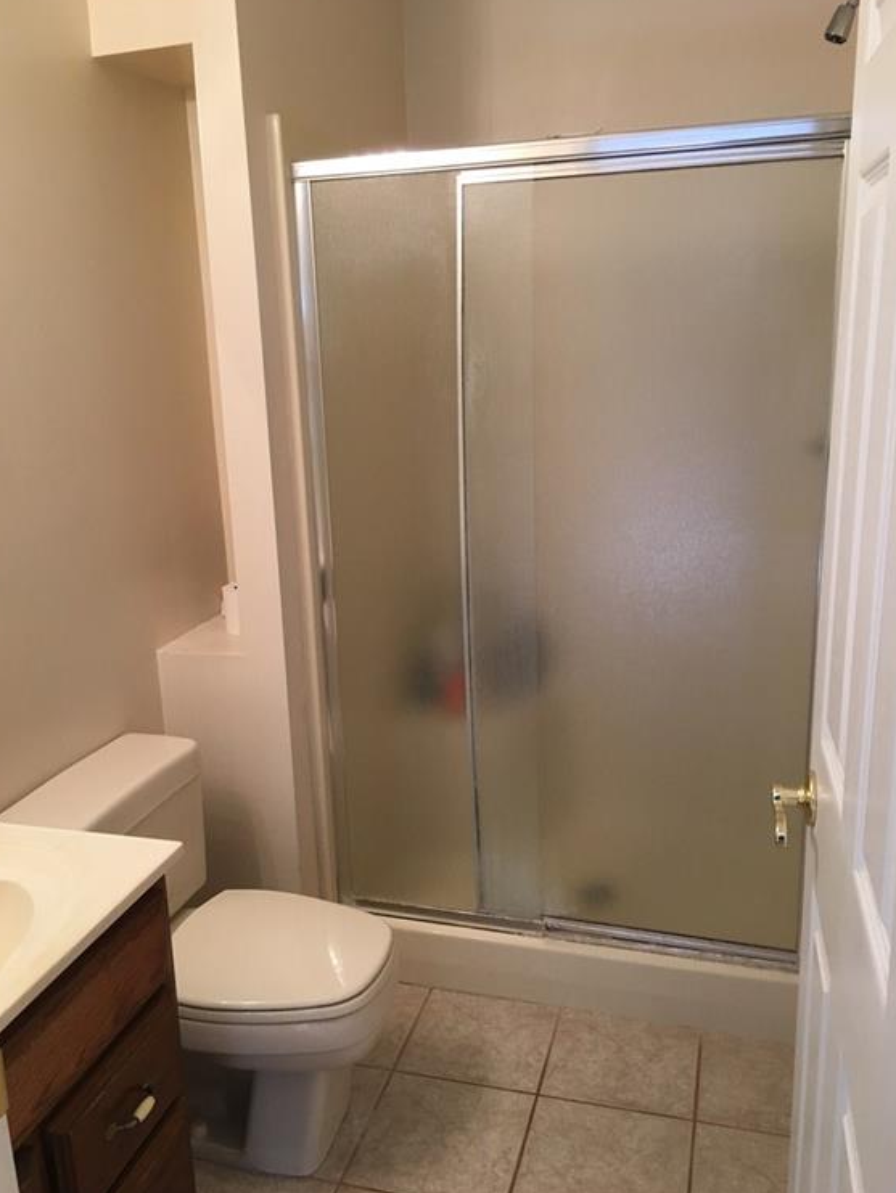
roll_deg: +3.7
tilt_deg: -16.2
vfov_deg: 59.9
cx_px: 446
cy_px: 595
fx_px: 1035
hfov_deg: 46.8
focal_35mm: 30
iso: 80
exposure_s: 1/30
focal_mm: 4.15
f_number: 2.2
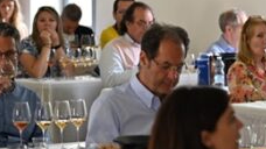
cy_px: 90
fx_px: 1452
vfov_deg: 5.9
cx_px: 271
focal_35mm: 206
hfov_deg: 10.4
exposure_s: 1/160
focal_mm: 70
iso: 400
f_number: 2.8
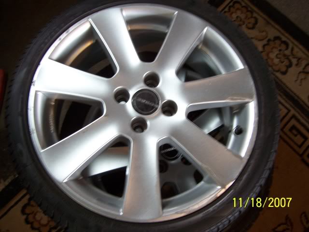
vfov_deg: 39.7
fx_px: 321
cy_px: 116
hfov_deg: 51.4
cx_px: 154
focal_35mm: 36
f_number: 3
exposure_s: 1/8
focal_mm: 6
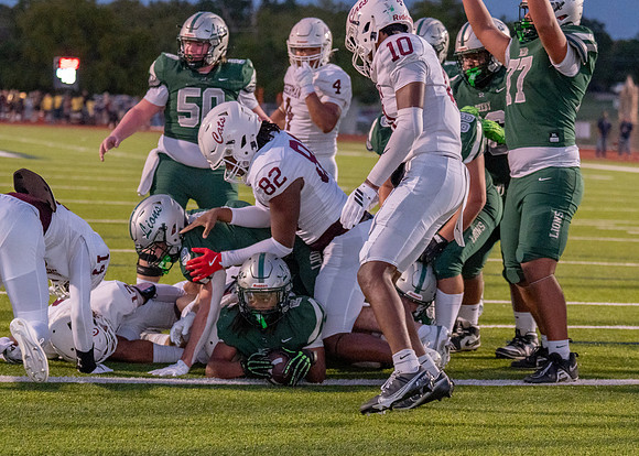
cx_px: 287
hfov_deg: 15.6
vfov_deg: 11.1
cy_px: 393
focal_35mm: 128
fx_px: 2326
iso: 1600
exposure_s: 1/1000
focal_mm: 70
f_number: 2.8
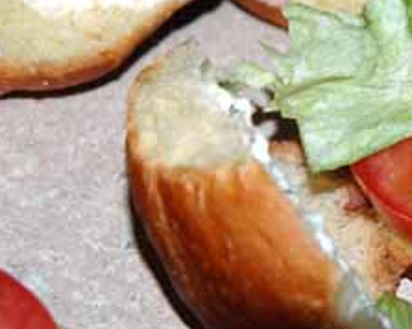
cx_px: 403
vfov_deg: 6.5
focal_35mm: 238
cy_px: 61
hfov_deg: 8.1
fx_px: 2900
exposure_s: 1/60
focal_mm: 70
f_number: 4.5
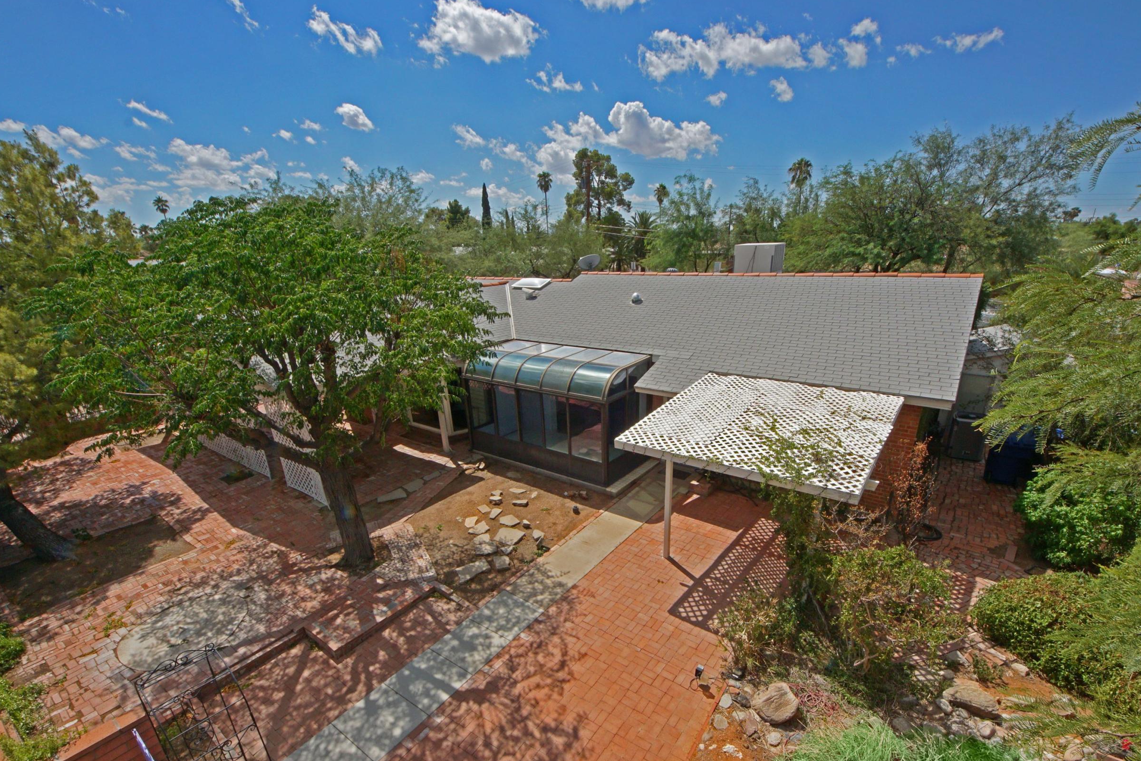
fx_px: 475
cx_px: 603
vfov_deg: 76.7
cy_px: 447
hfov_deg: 100.3
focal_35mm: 15
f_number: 16
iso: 200
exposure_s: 1/160
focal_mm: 8
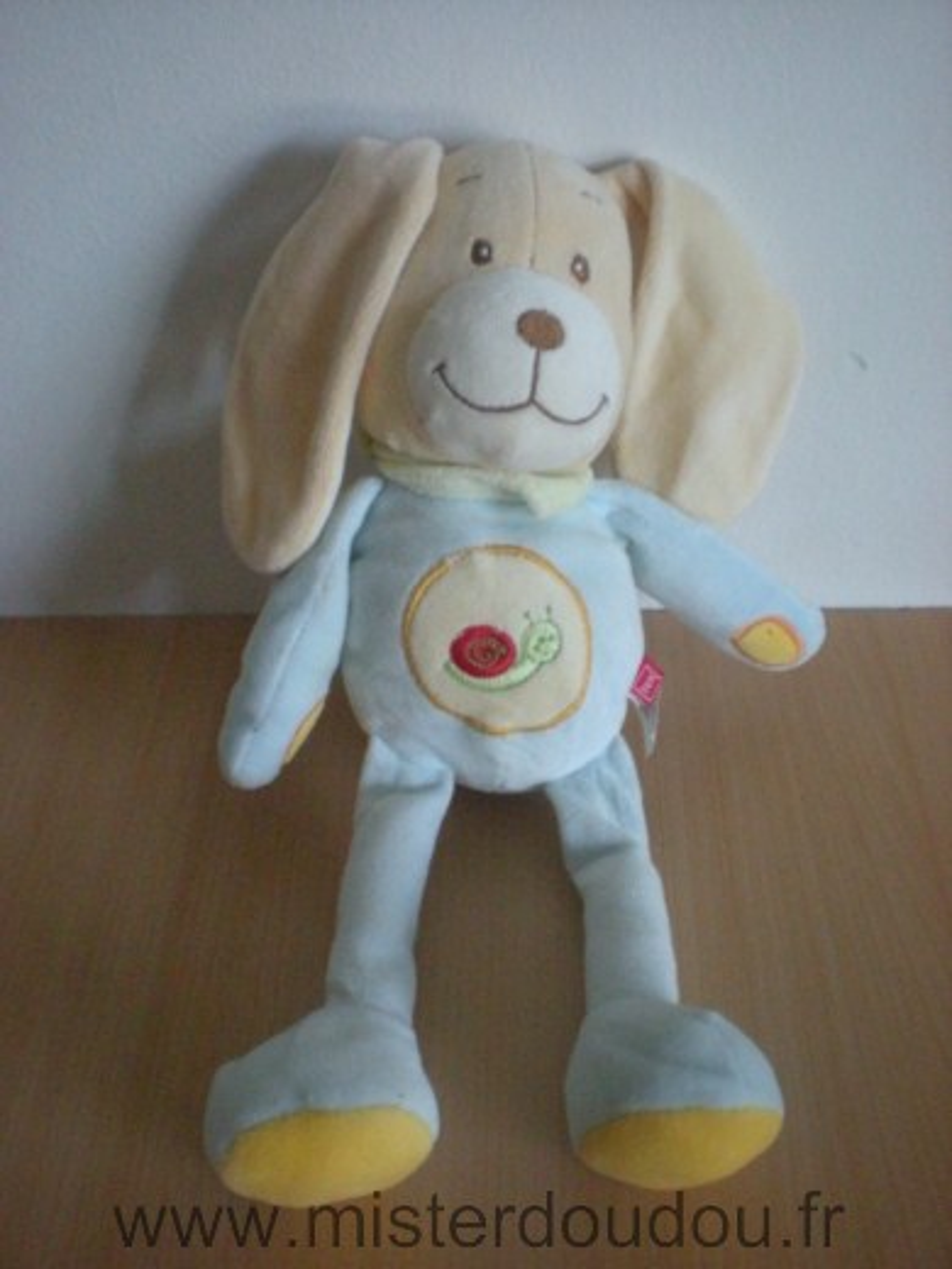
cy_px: 634
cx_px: 476
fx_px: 1393
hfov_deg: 37.7
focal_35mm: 38
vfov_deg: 49.0
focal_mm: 6.3
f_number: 3.1
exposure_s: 1/8
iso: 718
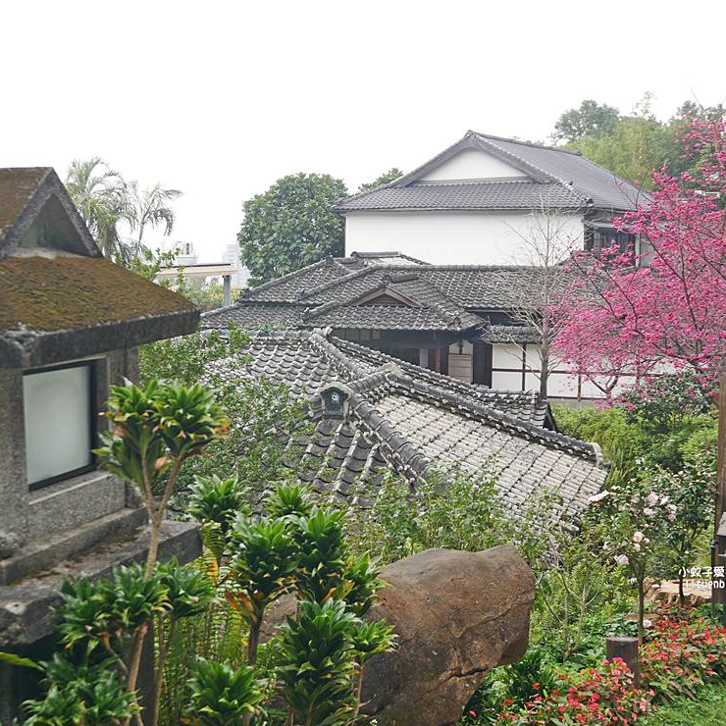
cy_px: 364
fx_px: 1305
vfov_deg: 31.1
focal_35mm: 55
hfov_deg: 31.0
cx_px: 300
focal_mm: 23
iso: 200
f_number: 4.8
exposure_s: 1/400
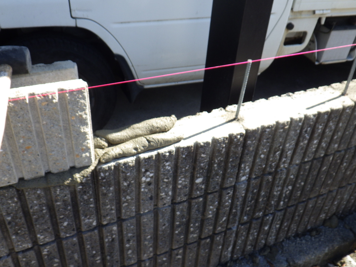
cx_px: 178
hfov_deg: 54.0
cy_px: 134
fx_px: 350
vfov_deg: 41.8
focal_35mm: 34
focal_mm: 6.1
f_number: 4.6
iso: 125
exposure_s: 1/250
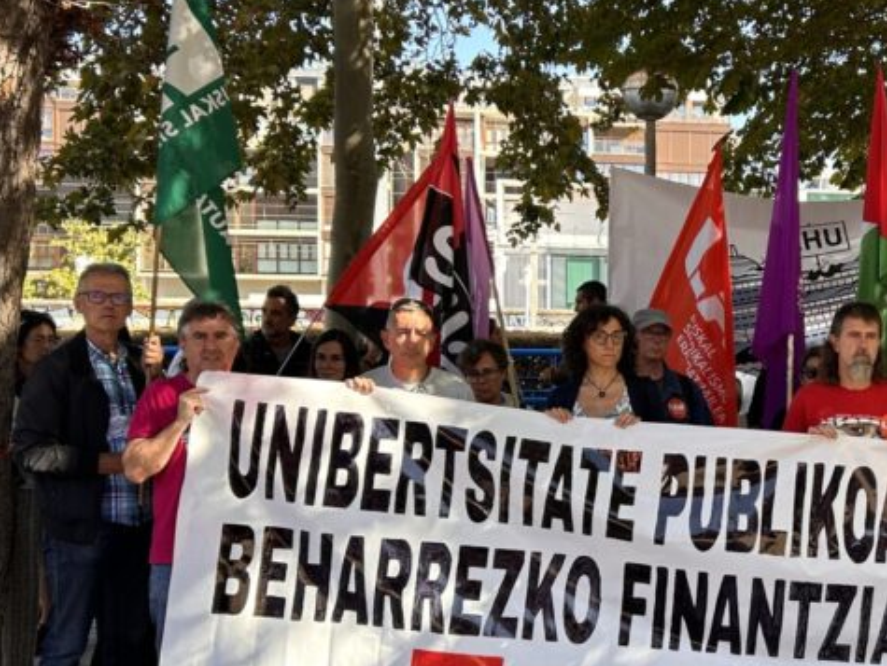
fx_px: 1436
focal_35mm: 56
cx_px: 769
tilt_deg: -2.4
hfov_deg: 32.9
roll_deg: -0.9
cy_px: 399
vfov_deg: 26.1
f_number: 1.5
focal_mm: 5.7
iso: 50
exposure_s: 1/419
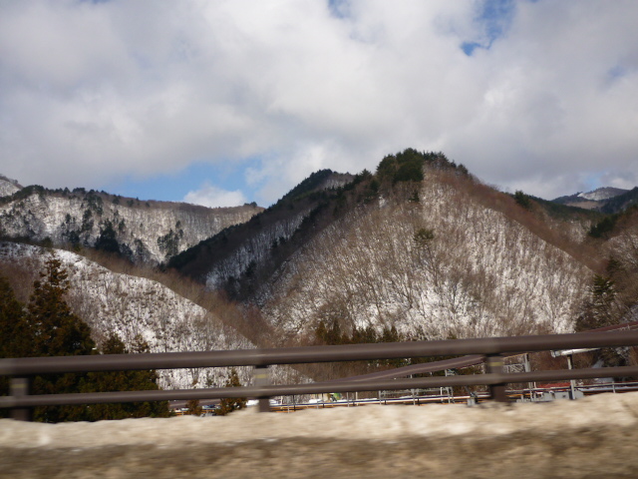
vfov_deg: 42.9
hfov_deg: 55.4
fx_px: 608
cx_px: 319
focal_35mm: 33
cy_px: 240
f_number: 8
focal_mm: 5.5
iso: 80
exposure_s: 1/250
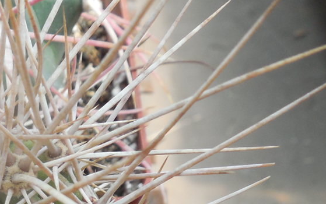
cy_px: 311
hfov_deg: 20.2
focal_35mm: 94
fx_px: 836
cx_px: -97
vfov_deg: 13.1
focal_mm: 5.6
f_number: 3.6
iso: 125
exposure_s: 1/160
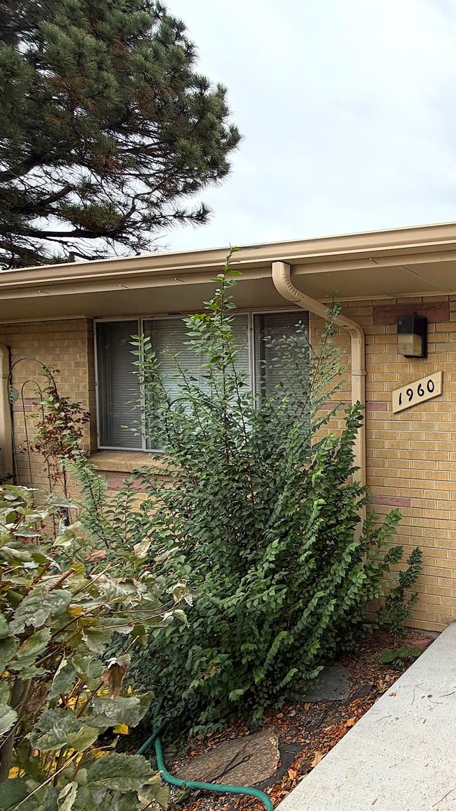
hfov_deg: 38.5
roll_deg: -0.7
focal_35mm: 21
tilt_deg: -1.9
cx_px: 555
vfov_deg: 83.8
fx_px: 451
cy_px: 415
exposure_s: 1/150
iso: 40
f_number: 2.2
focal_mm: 2.22
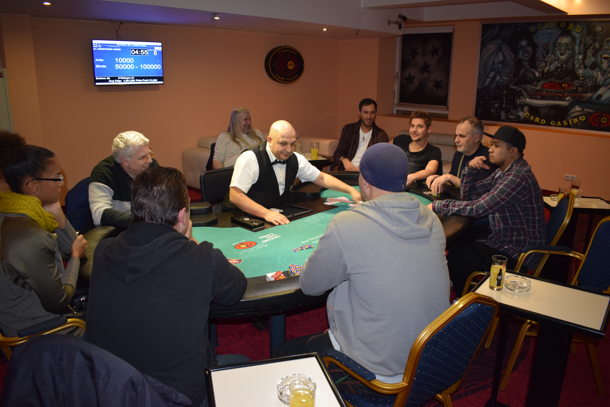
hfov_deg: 67.4
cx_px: 305
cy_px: 204
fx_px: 458
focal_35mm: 27
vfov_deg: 48.0
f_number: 3.5
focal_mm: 18
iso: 1100
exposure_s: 1/30
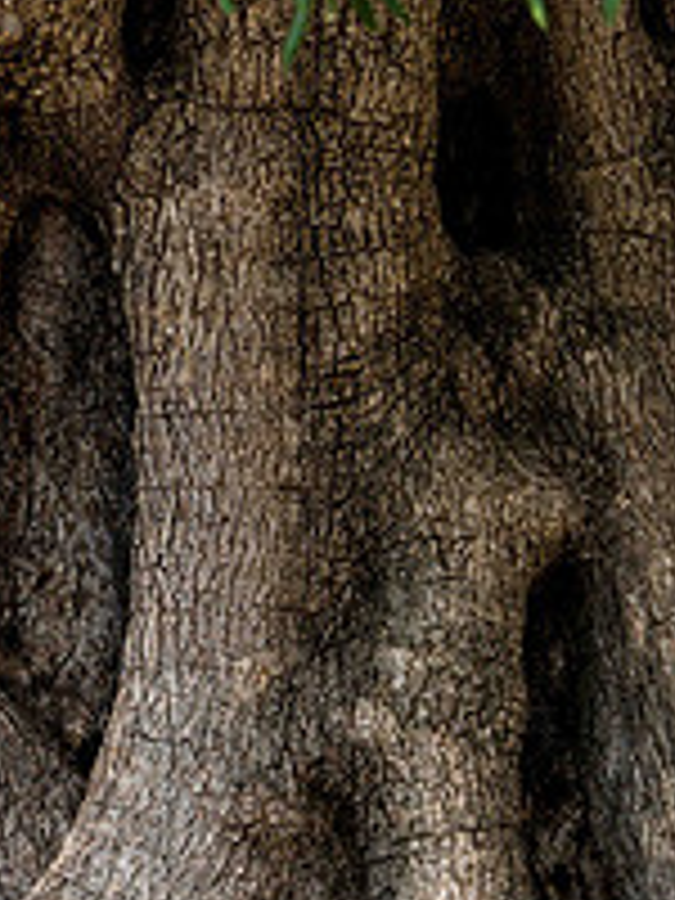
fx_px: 5070
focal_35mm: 195
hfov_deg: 7.5
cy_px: 214
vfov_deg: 10.1
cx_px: -342
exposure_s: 1/400
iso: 500
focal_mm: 70
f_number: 5.6
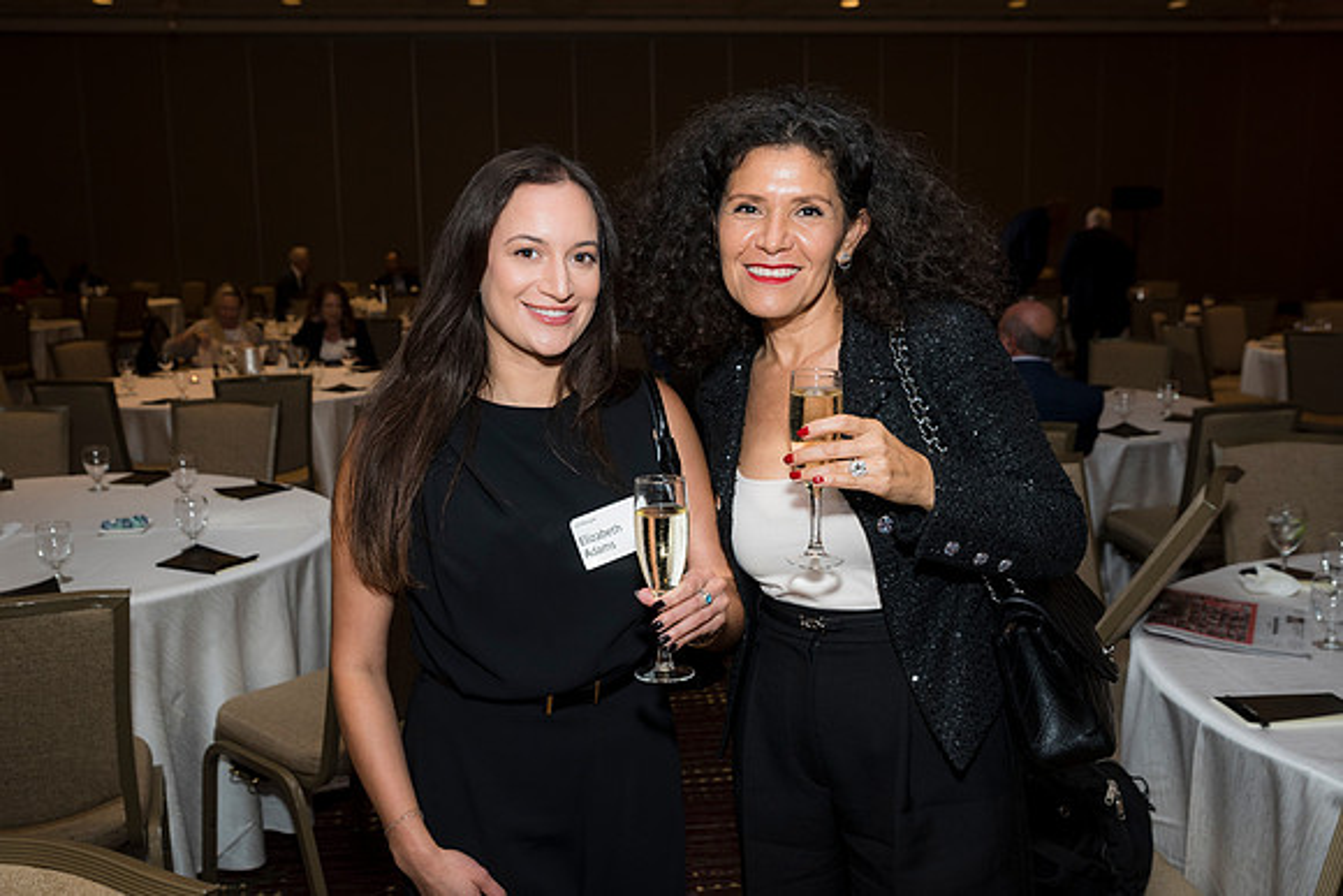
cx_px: 672
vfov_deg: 36.9
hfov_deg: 53.1
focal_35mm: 36
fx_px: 1343
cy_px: 448
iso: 800
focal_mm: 36
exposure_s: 1/125
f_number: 5.6
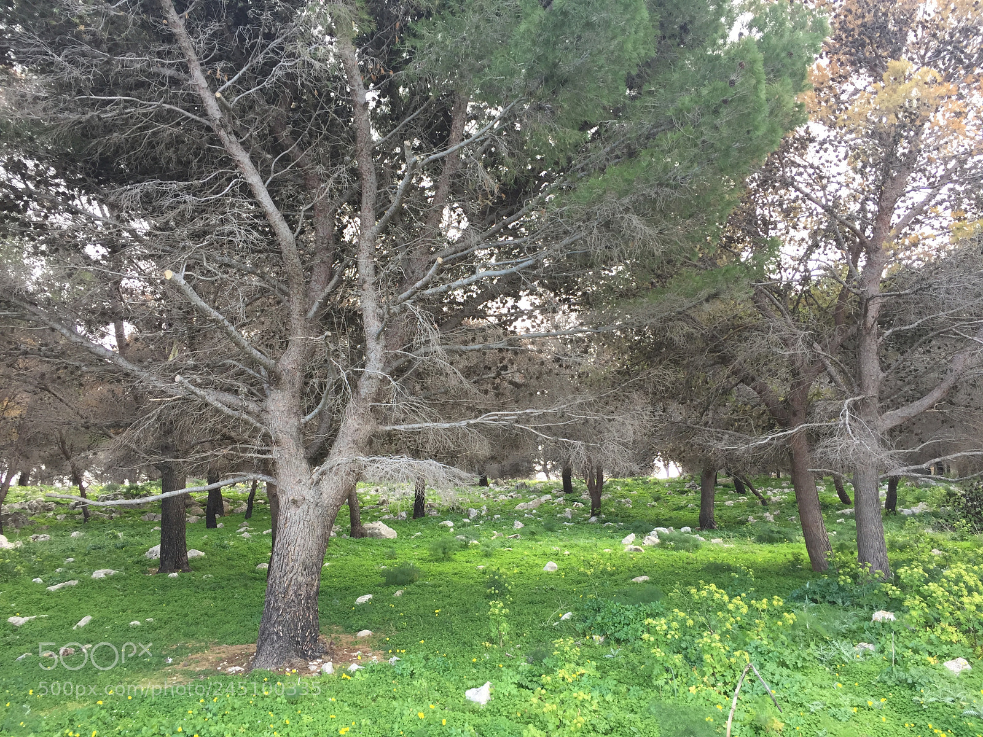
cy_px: 368
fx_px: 824
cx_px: 492
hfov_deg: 61.7
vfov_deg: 48.2
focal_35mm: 29
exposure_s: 1/100
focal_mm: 4.15
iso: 40
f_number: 2.2
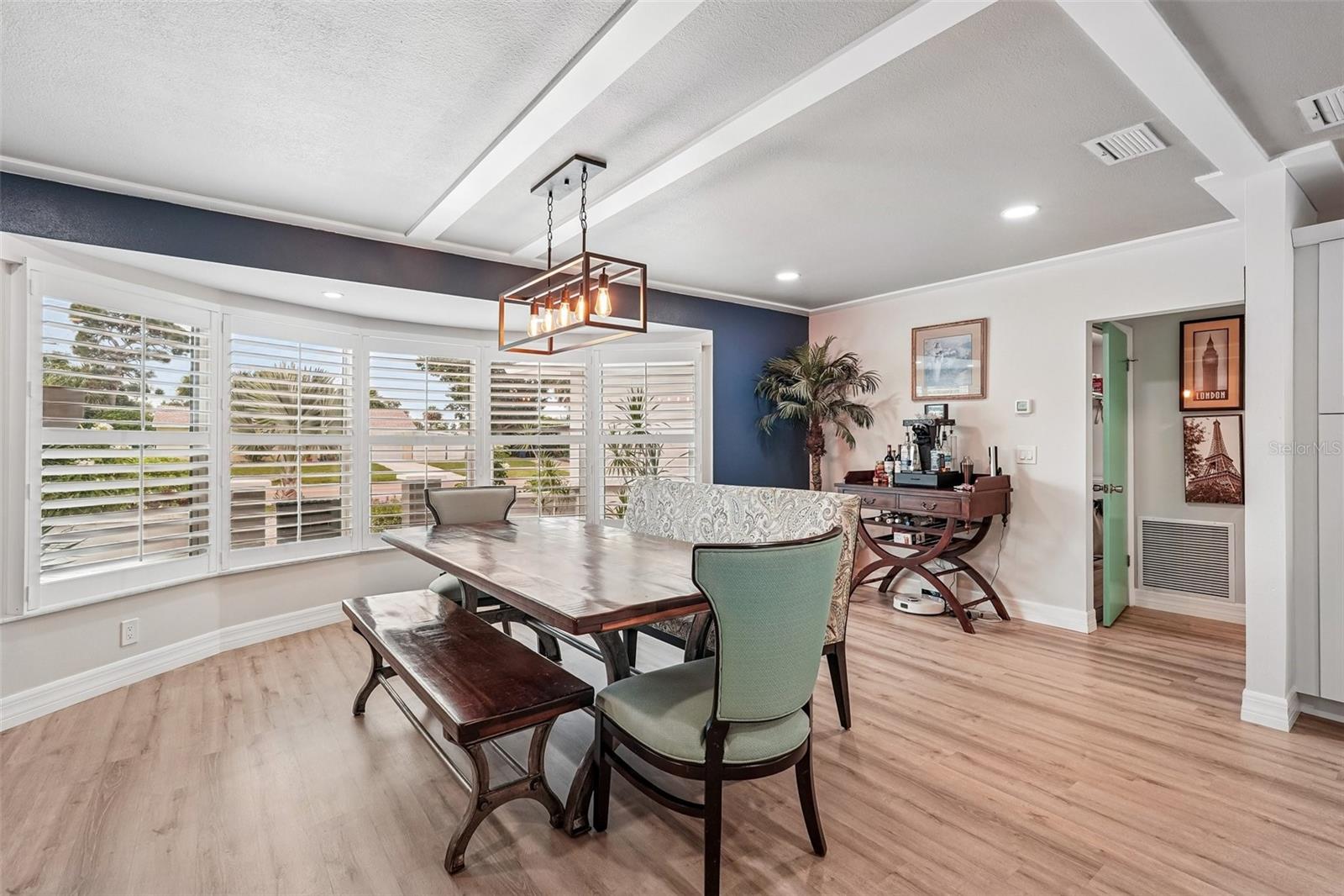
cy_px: 448
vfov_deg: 73.7
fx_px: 597
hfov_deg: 96.7
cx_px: 672
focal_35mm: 16
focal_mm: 16
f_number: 8
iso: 400
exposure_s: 1/25
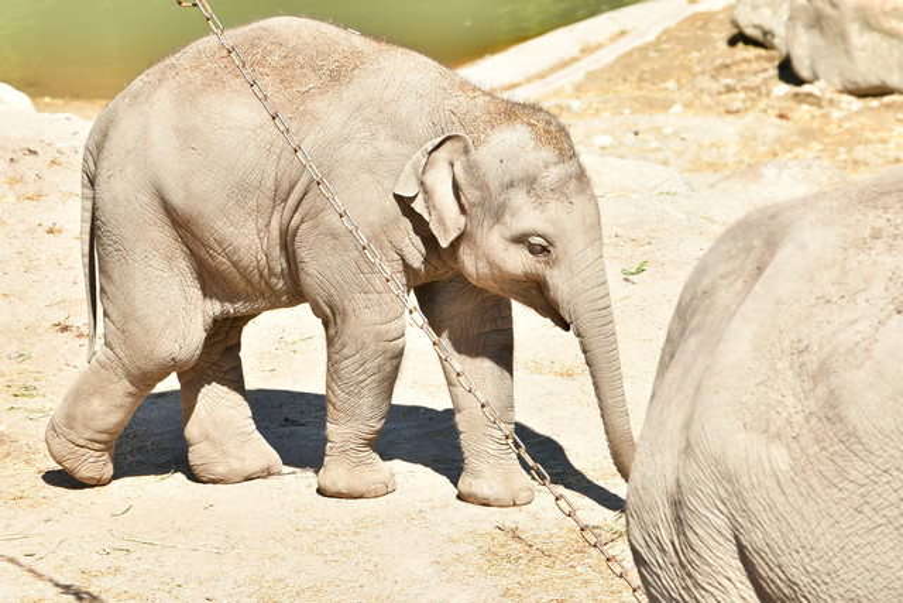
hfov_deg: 5.6
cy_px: 302
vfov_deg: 3.7
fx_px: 9282
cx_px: 452
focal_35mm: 370
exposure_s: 1/2500
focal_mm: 185
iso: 640
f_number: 5
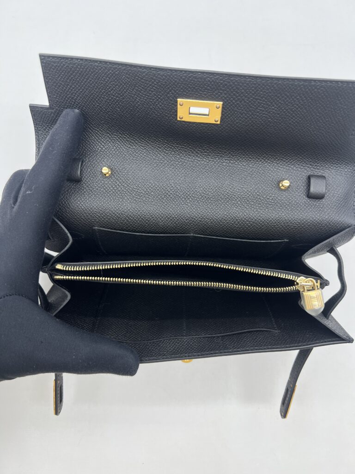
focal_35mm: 26
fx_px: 356
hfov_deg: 53.1
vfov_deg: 67.3
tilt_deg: -74.5
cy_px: 237
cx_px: 178
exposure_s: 1/100
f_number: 1.5
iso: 40
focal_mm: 5.7
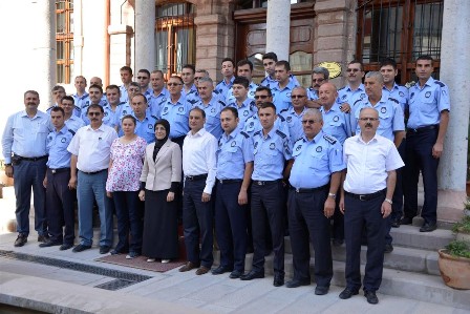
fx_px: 575
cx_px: 235
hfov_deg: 44.5
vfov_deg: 30.5
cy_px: 157
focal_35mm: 44
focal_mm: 44
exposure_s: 1/80
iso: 100
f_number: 4.5
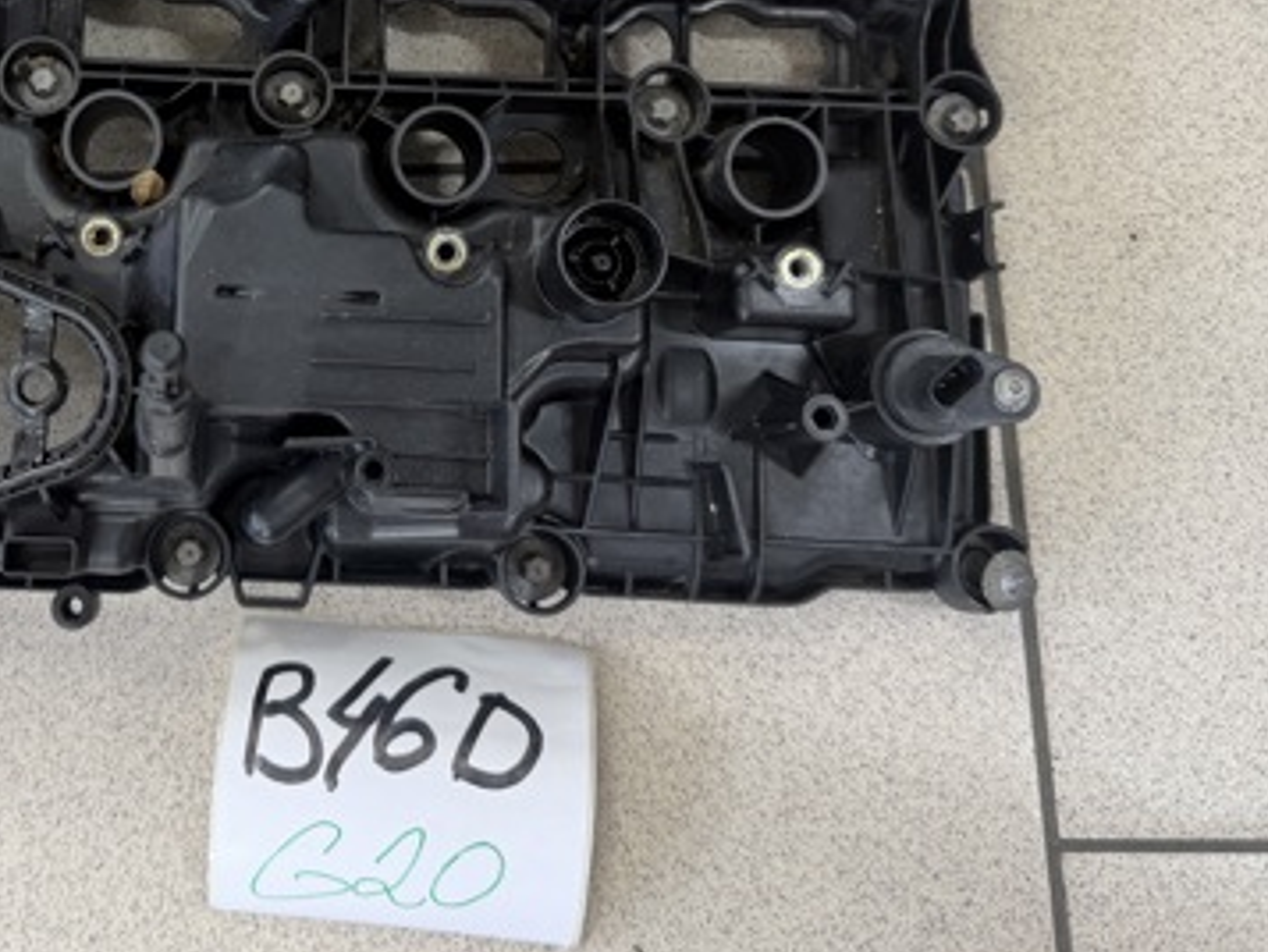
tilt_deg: -74.1
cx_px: 259
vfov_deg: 32.6
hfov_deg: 42.0
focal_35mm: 43
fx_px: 1576
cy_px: 181
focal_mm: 6.76
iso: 100
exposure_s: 1/50
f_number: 1.78
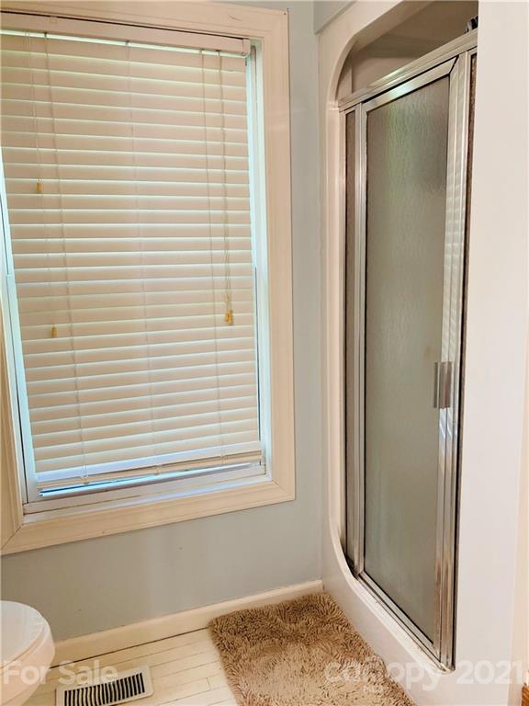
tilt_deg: -8.8
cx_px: 264
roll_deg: +1.4
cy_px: 353
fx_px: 571
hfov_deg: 49.7
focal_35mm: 28
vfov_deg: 63.4
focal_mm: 3.99
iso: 100
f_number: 1.8
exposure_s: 1/60
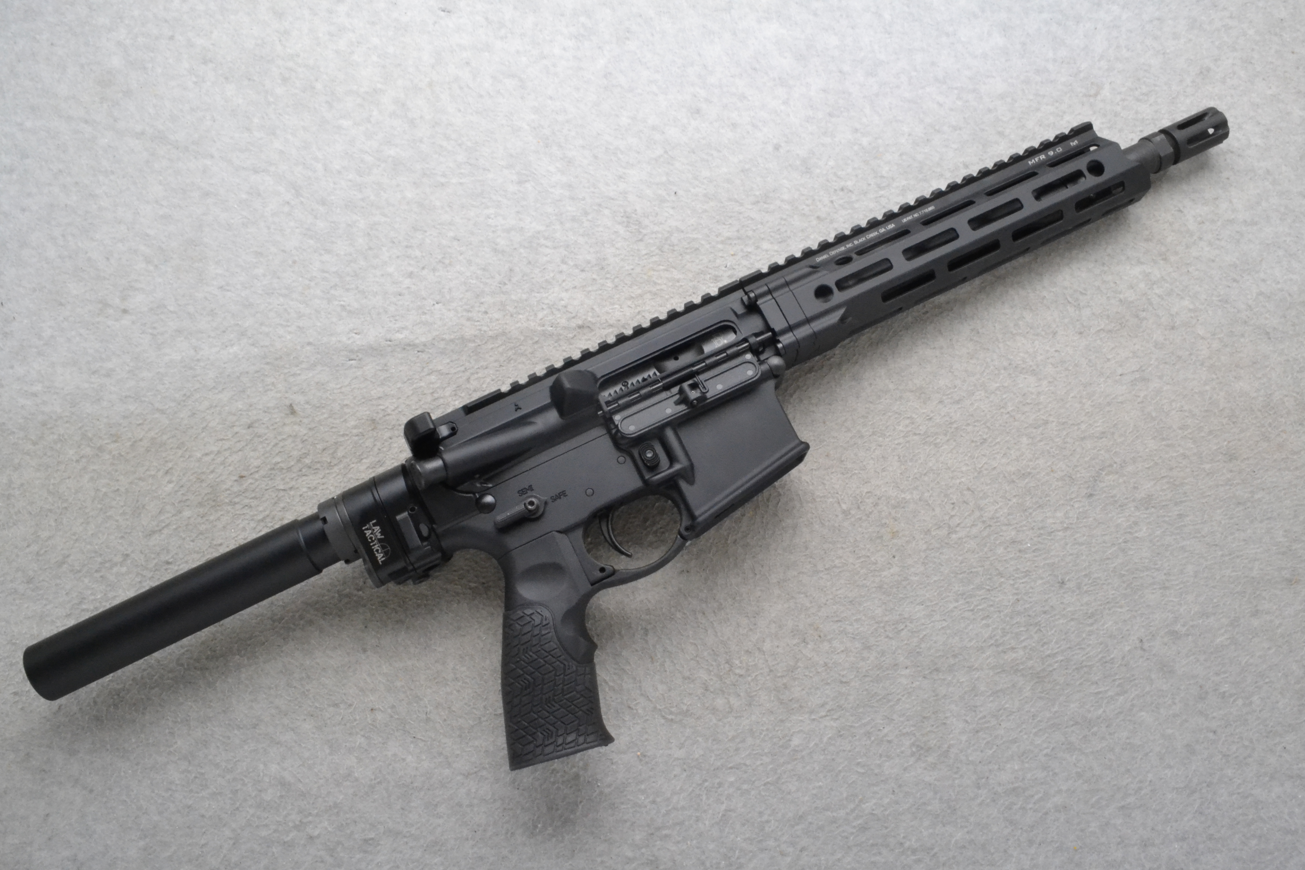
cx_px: 652
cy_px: 435
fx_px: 1087
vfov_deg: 43.6
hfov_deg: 61.9
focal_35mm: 30
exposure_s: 1/125
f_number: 20
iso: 3200
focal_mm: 20
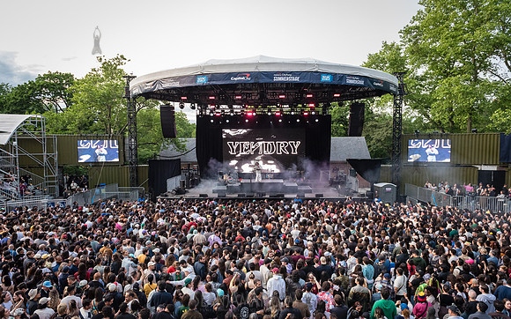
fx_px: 350
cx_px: 256
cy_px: 170
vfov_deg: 48.9
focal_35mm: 25
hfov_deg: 72.2
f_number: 4
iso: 2000
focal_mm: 24
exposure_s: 1/500
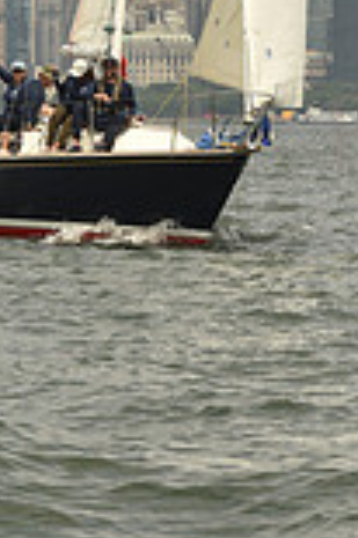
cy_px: -406
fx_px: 5591
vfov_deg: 5.4
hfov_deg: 3.7
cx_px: 144
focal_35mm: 374
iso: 250
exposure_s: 1/640
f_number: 11
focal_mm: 100
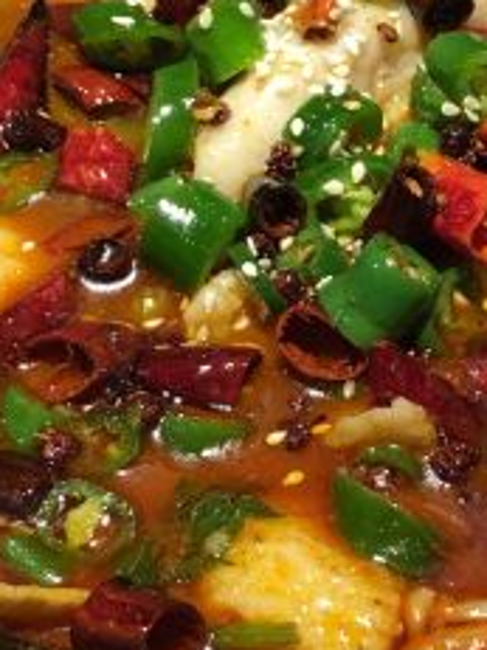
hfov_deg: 16.7
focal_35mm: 88
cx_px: 373
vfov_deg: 22.3
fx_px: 1652
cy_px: 307
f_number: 2.2
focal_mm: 4.15
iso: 50
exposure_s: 1/17
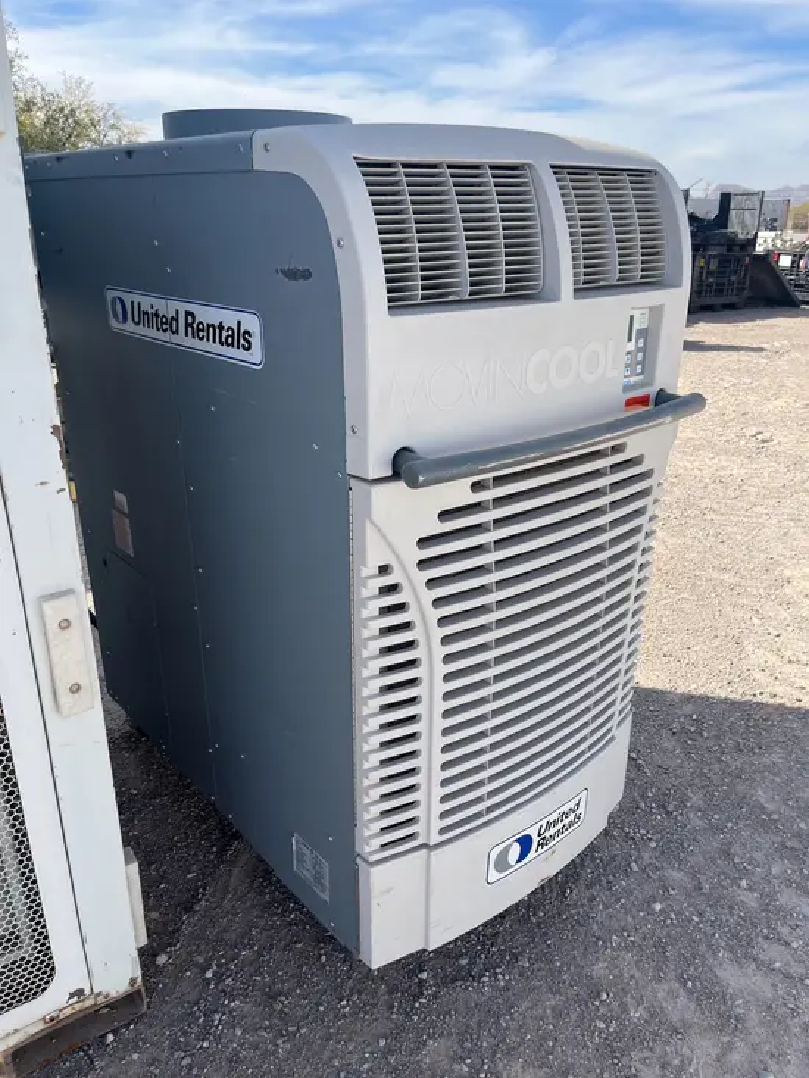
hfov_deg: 53.1
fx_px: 810
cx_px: 404
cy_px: 539
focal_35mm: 26
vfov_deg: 67.3
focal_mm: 5.1
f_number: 1.6
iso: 50
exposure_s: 1/2309
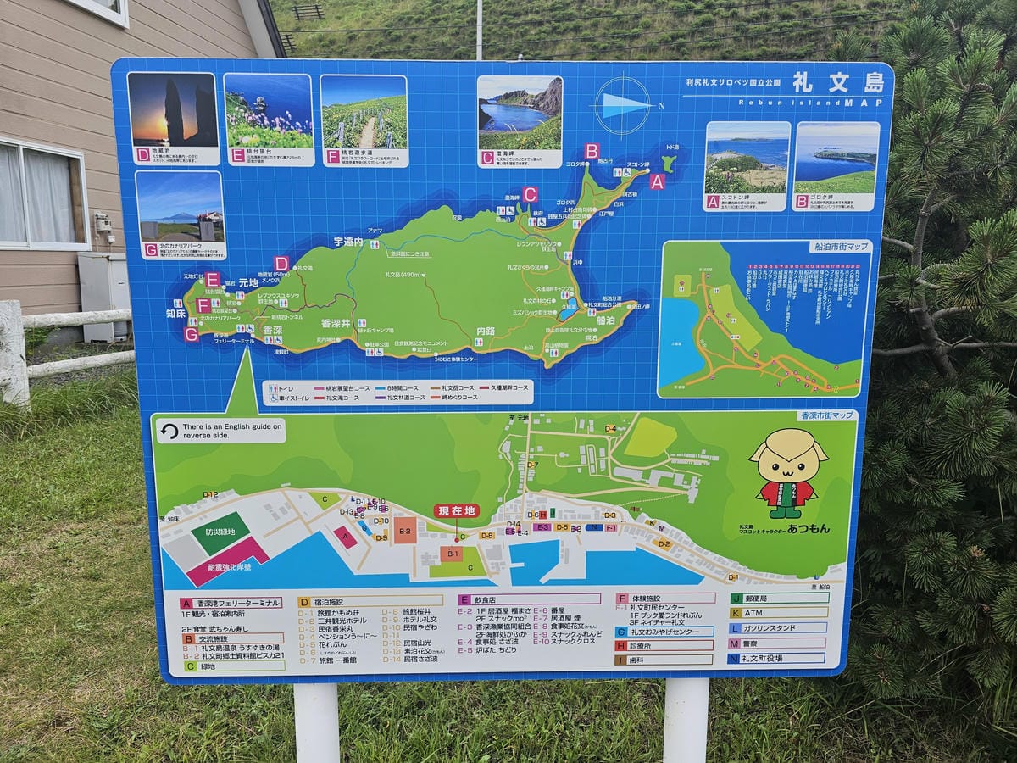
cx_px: 508
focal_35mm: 23
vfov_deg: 58.9
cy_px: 382
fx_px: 676
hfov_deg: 73.9
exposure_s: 1/207
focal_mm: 6.3
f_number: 1.7
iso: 32
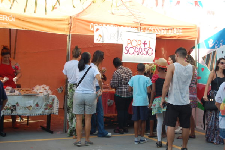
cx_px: 112
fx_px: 516
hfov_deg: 24.6
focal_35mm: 82
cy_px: 75
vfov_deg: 16.6
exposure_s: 1/160
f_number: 6.3
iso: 200
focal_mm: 55
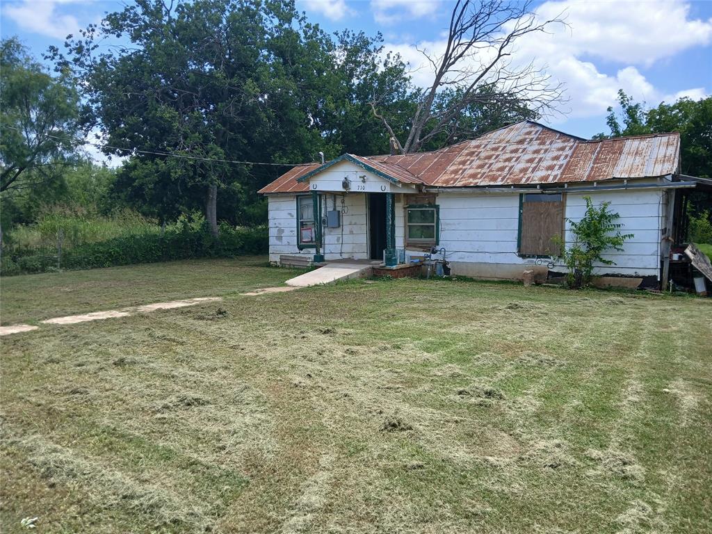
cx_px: 356
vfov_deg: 53.1
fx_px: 535
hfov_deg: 67.3
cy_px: 267
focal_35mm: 26
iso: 20
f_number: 1.8
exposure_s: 1/524
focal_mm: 3.98
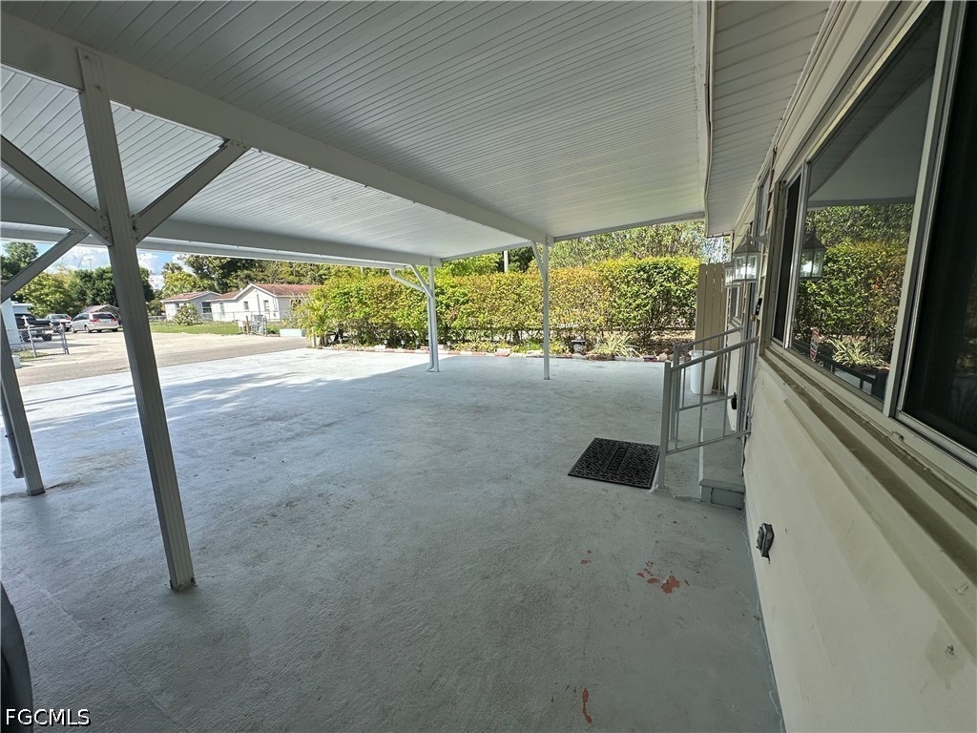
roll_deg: +2.1
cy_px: 366
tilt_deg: -9.8
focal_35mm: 14
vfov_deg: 85.7
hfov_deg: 102.1
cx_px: 488
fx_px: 395
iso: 40
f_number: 2.2
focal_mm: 2.22
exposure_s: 1/812
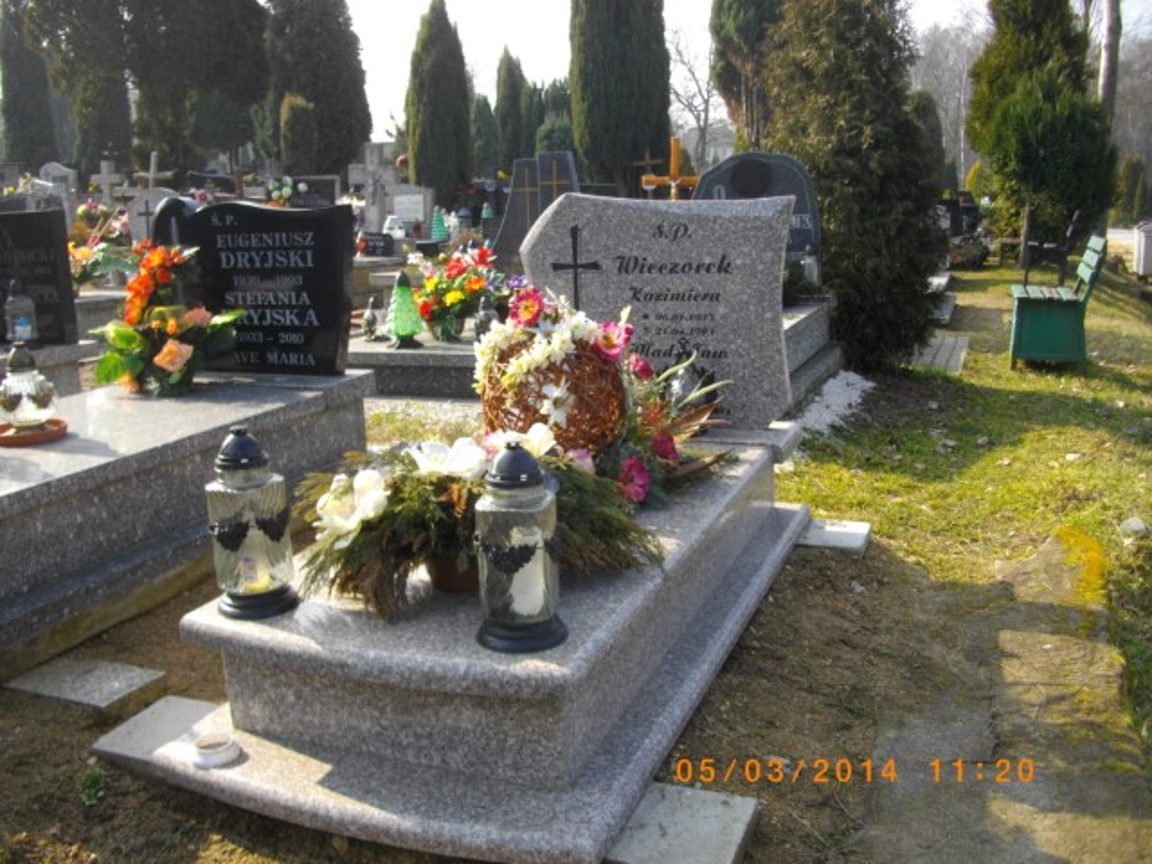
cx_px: 576
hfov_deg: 56.8
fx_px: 1065
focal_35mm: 32
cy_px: 432
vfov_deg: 44.2
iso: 100
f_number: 2.9
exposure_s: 1/400
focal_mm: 5.7
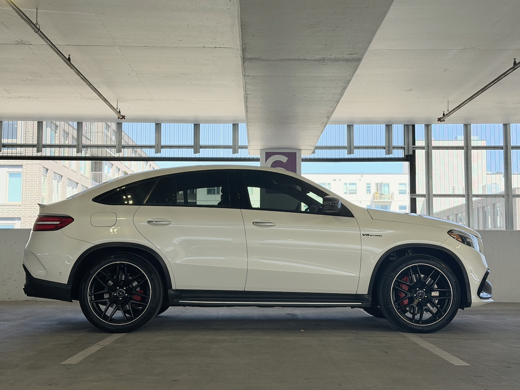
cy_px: 195
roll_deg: -0.7
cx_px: 260
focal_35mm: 48
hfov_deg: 39.7
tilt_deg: +4.1
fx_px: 721
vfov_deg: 30.3
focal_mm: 6.76
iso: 80
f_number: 1.78
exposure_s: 1/786
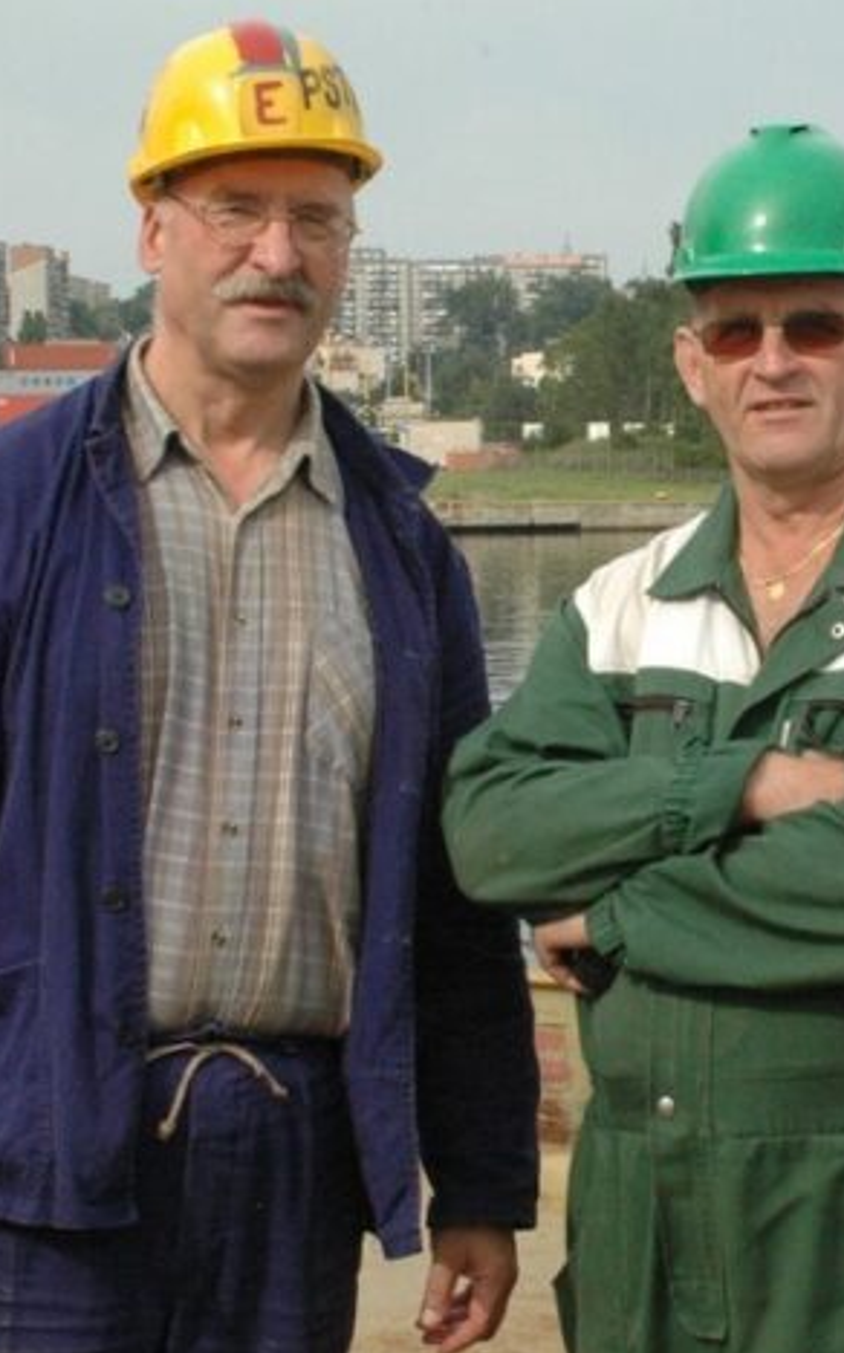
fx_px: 3943
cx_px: 766
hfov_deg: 12.1
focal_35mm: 107
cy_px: 655
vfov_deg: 19.5
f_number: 20
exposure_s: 1/160
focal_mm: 32
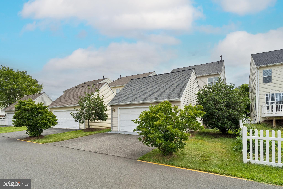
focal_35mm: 18
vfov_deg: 66.8
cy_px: 94
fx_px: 143
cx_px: 142
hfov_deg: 89.4
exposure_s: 1/4000
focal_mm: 18.2
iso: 1250
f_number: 7.1
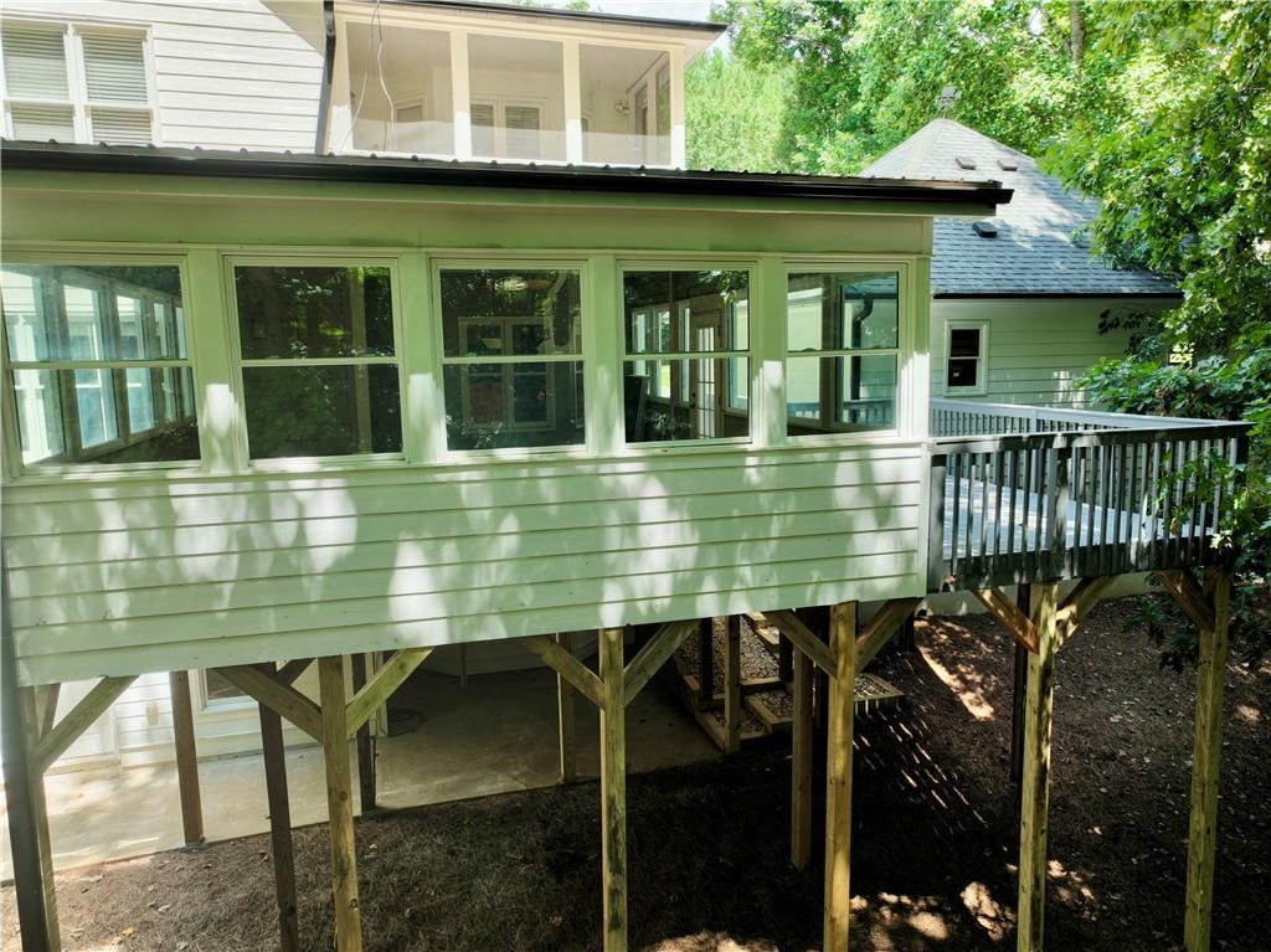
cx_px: 636
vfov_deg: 56.8
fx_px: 881
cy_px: 476
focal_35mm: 24
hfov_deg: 71.6
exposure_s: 1/640
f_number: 2.8
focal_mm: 12.29
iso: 400
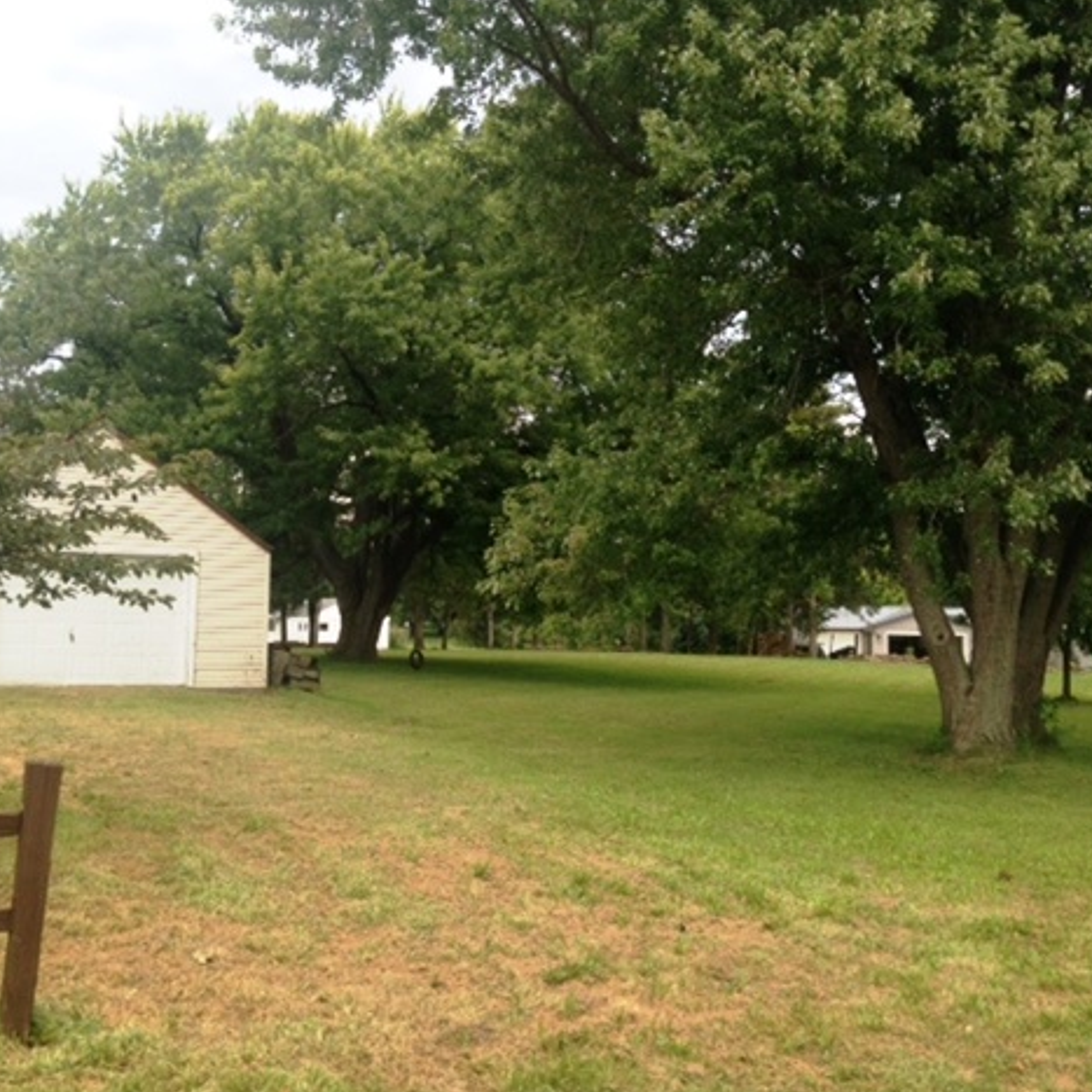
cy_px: 540
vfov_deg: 41.9
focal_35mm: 40
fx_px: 1428
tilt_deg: +1.2
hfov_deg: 41.9
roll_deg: -0.9
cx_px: 524
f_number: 2.4
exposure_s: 1/502
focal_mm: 4.12
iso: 50
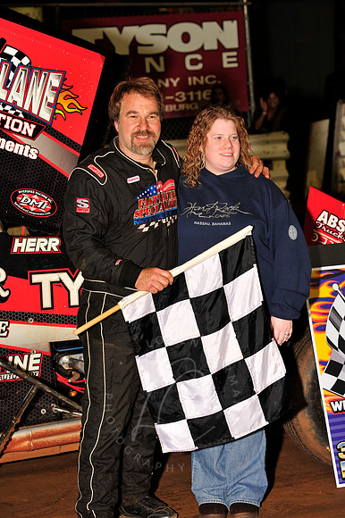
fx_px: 1439
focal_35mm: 100
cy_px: 259
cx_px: 172
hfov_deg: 13.7
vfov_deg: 20.4
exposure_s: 1/250
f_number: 7.1
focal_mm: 100
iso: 500
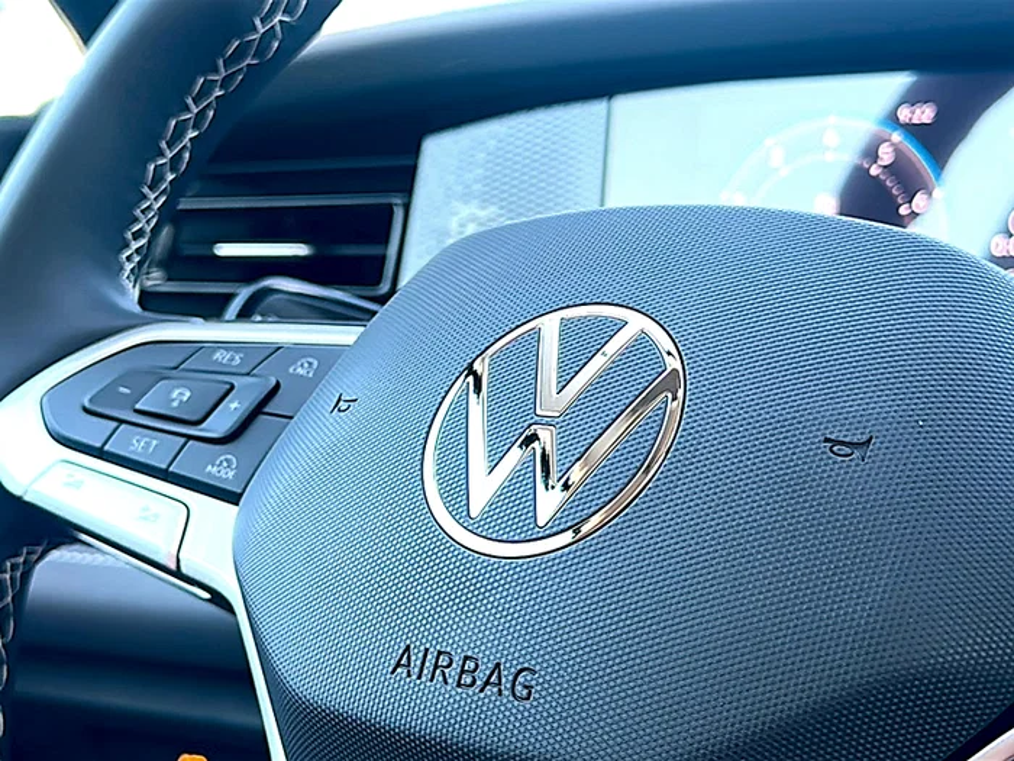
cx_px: 507
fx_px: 1435
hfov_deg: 38.9
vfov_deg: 29.7
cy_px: 380
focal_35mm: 49
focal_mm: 6.86
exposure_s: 1/113
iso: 50
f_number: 1.78
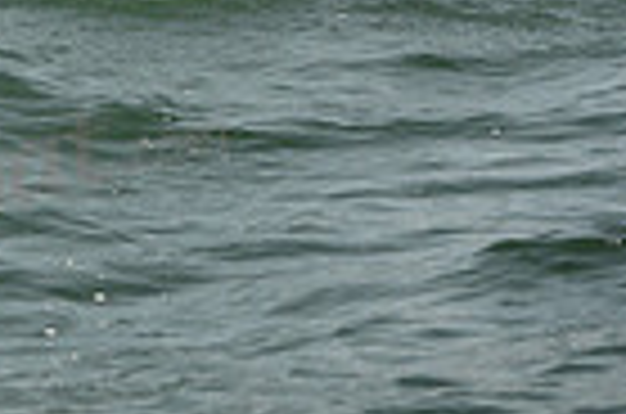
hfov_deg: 6.8
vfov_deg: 4.6
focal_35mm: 293
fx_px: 5083
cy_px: -430
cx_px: -635
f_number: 5.6
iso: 250
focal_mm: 70
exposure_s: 1/640
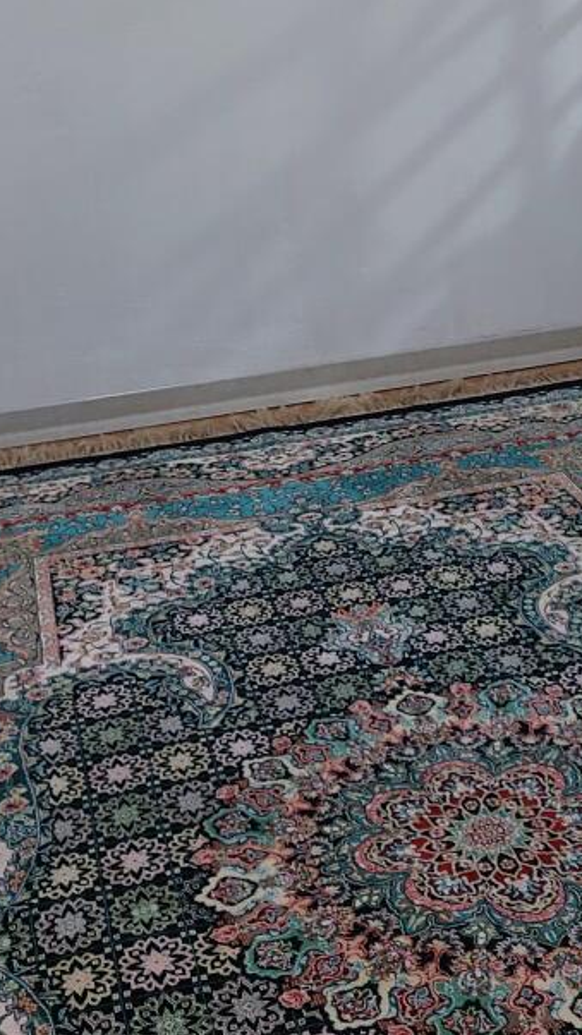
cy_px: 117
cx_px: 333
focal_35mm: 52
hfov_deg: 23.0
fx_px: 1427
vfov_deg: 37.4
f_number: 1.8
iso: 320
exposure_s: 1/50
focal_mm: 5.23
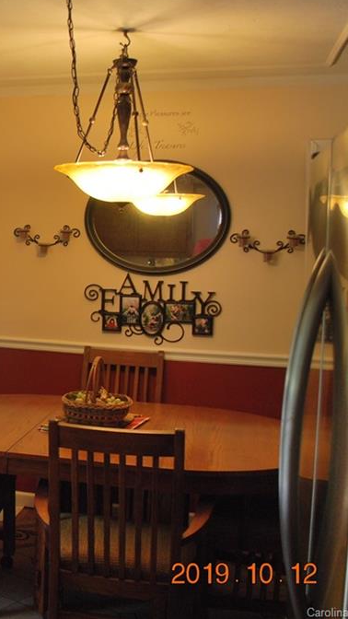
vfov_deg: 42.9
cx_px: -64
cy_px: 304
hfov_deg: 23.0
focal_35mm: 48
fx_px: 787
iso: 250
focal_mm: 20
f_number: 3.8
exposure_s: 1/30
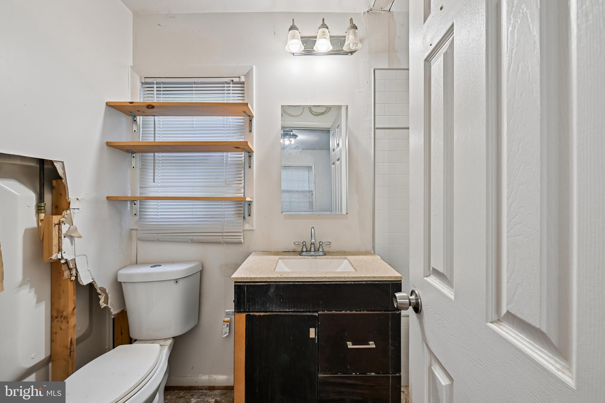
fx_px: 235
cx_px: 302
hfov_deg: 104.3
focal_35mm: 14
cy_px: 202
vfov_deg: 81.2
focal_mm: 14
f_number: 8
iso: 100
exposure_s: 1/13
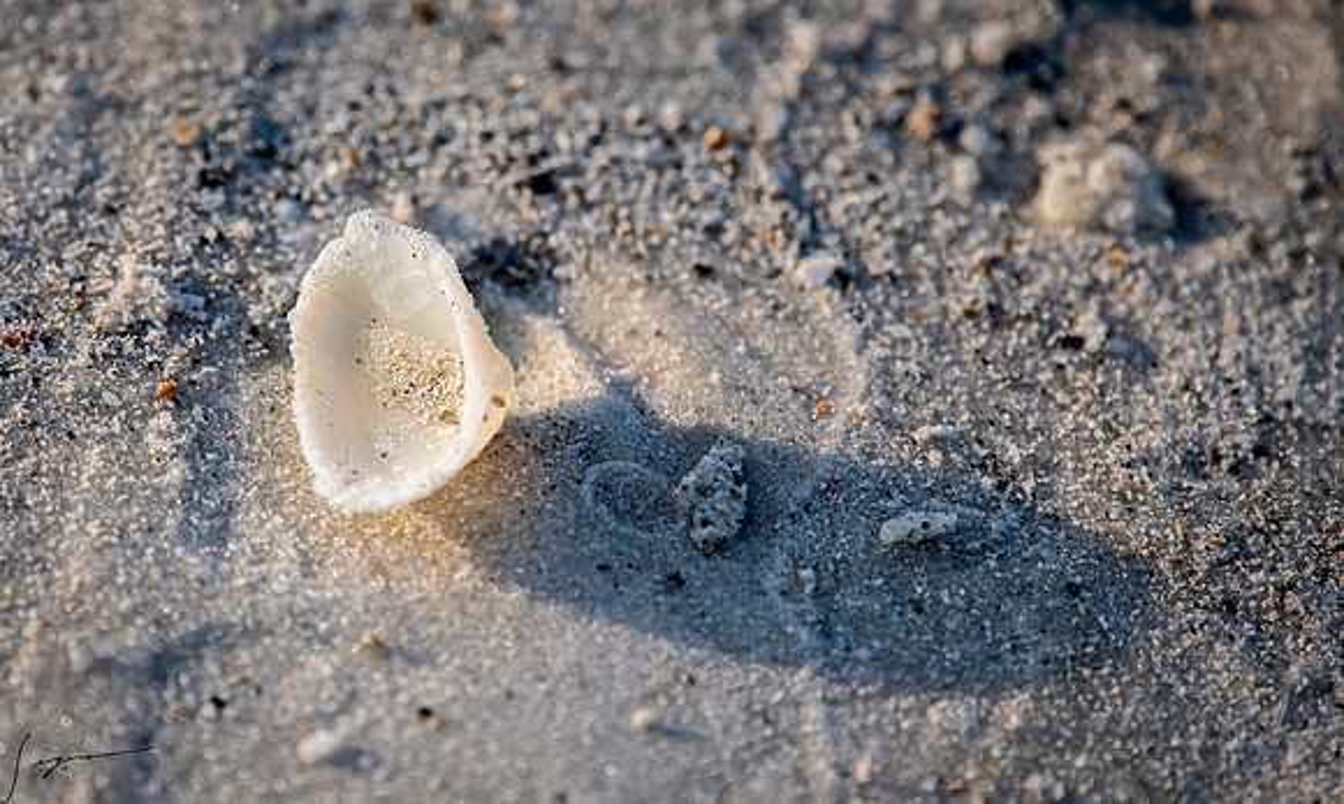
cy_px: 407
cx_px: 438
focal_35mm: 666
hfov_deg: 3.2
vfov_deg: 1.9
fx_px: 24115
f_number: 6.3
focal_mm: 420
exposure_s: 1/2000
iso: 500
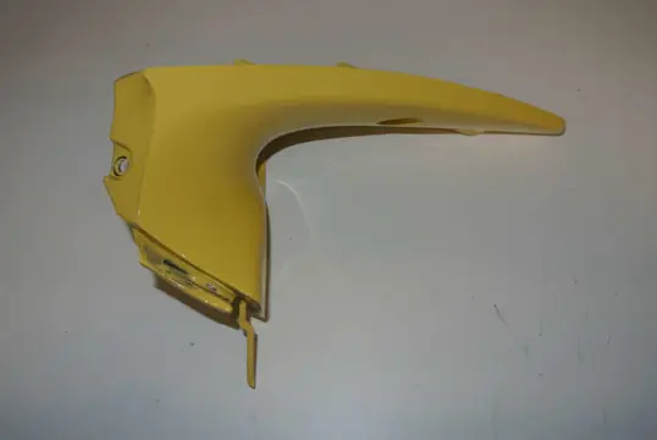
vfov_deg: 39.0
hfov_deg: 55.7
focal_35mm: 34
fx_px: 621
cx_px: 328
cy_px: 220
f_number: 3.8
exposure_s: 1/60
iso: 200
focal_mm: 12.7
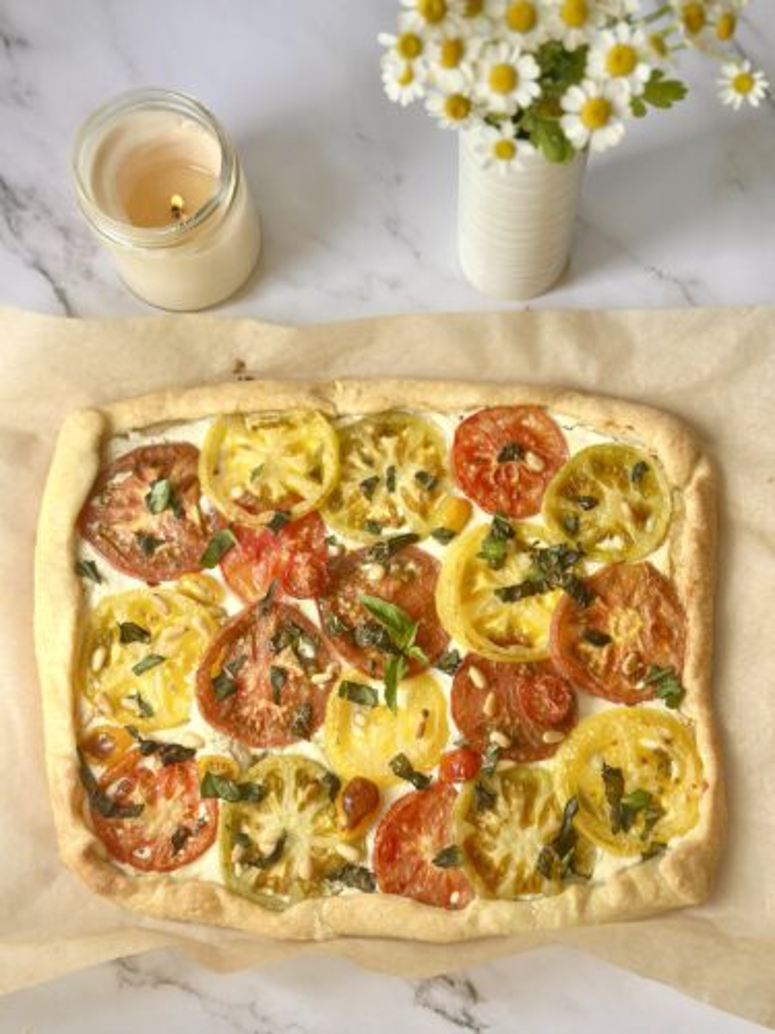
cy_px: 517
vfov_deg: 39.7
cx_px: 388
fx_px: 1433
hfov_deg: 30.3
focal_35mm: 48
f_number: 1.78
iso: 80
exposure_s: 1/864
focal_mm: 6.86
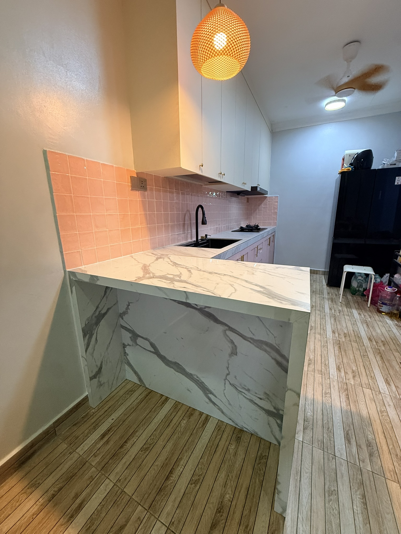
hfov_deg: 85.7
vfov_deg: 102.1
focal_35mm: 14
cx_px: 200
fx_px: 216
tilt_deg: -13.8
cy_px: 267
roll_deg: -0.1
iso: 320
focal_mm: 2.22
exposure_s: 1/50
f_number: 2.2
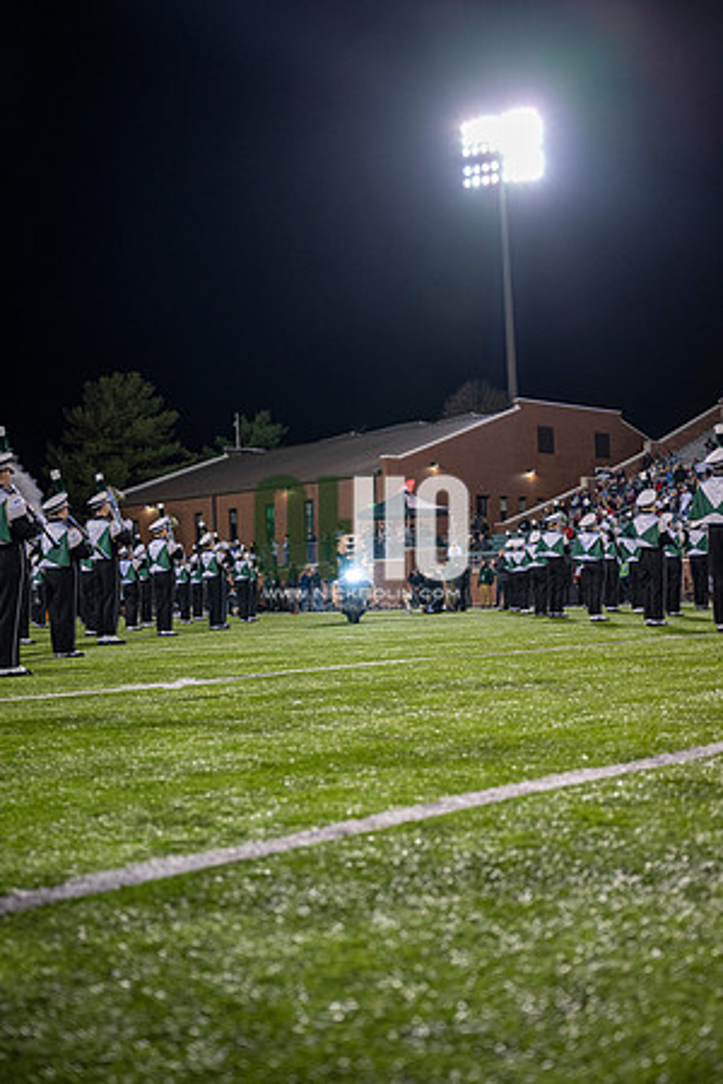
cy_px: 542
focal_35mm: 42
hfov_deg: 31.9
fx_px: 1265
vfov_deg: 46.4
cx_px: 362
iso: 1250
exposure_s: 1/500
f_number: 3.2
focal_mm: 42
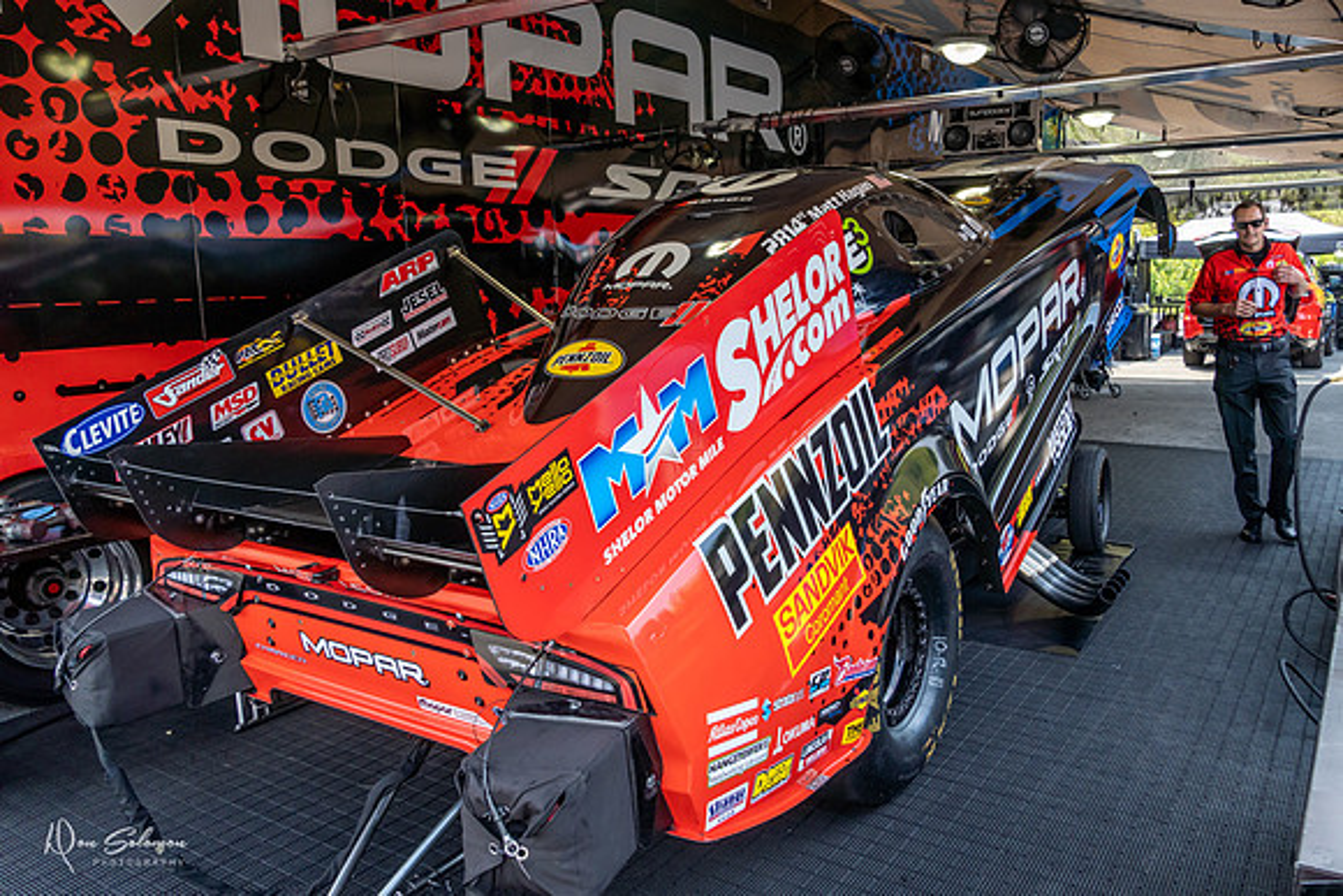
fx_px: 1046
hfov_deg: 65.4
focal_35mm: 28
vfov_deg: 46.4
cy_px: 431
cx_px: 697
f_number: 5
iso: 500
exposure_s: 1/500
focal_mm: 18
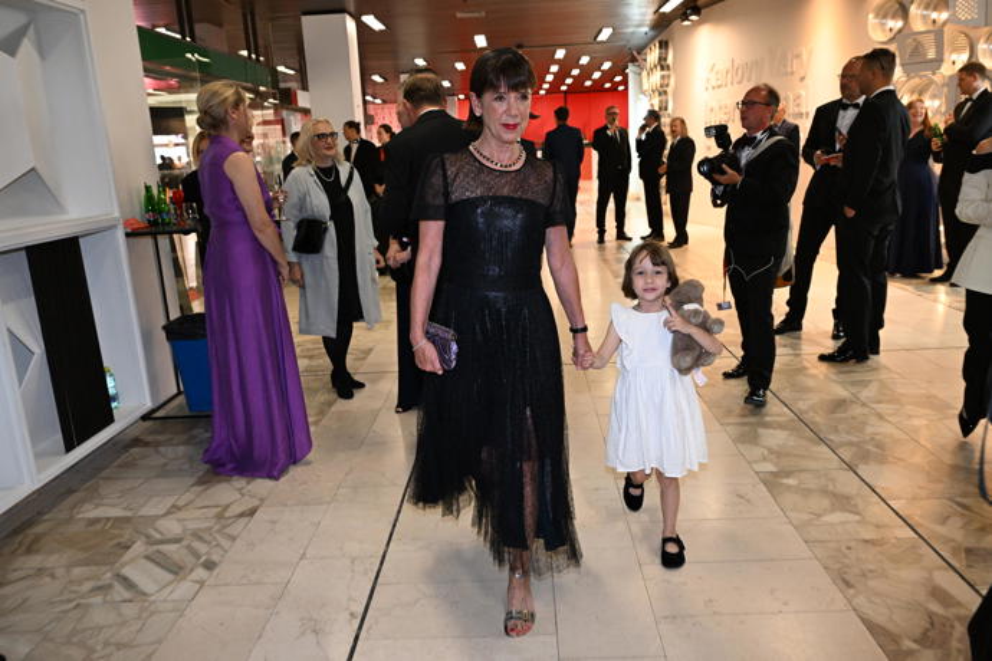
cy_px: 330
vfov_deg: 44.3
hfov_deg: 62.8
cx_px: 496
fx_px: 813
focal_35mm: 30
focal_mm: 29.5
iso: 5000
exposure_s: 1/200
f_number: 4.5
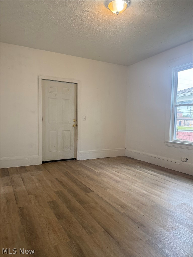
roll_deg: -0.7
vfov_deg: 71.6
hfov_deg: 56.8
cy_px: 128
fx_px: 178
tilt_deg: -3.2
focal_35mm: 24
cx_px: 96
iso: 200
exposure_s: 1/121
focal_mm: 6.76
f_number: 1.78
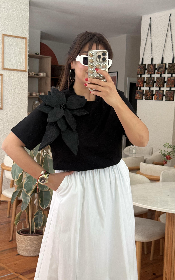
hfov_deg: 25.3
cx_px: 94
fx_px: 389
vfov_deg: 39.6
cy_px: 140
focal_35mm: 51
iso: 100
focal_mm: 6.76
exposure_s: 1/100
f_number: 1.78
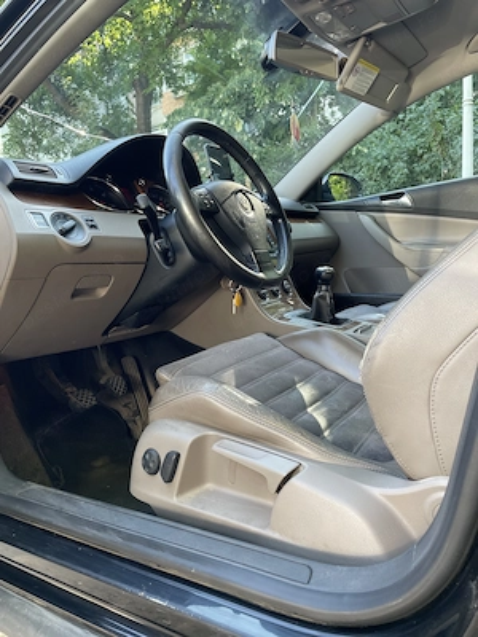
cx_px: 239
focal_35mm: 26
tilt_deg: -6.5
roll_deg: +4.0
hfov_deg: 53.1
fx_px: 479
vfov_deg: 67.3
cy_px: 318
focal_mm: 4.2
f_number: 1.6
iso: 100
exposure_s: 1/121
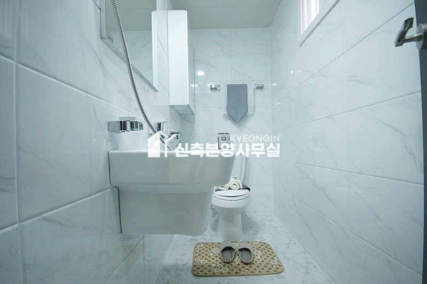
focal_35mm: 15
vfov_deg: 77.2
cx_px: 214
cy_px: 142
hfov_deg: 100.4
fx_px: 178
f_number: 5.6
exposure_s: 1/100
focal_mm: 10
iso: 1600
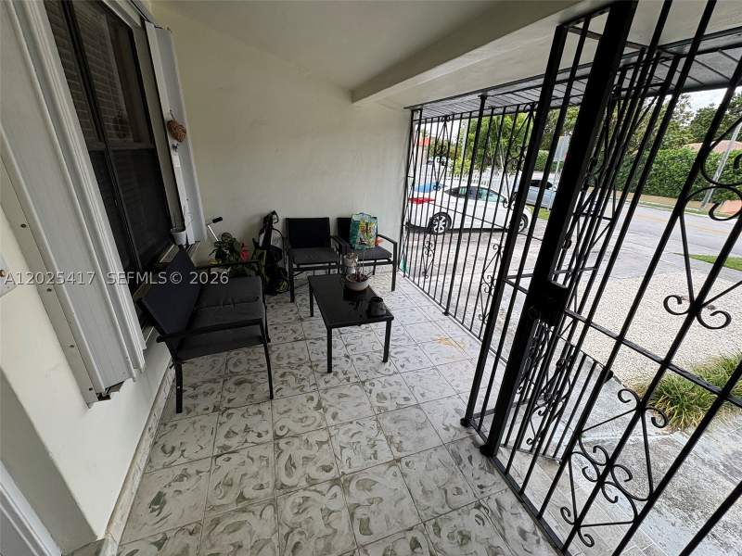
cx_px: 371
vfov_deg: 85.7
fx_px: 300
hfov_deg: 102.1
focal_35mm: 14
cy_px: 278
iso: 40
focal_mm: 2.22
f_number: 2.2
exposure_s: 1/341
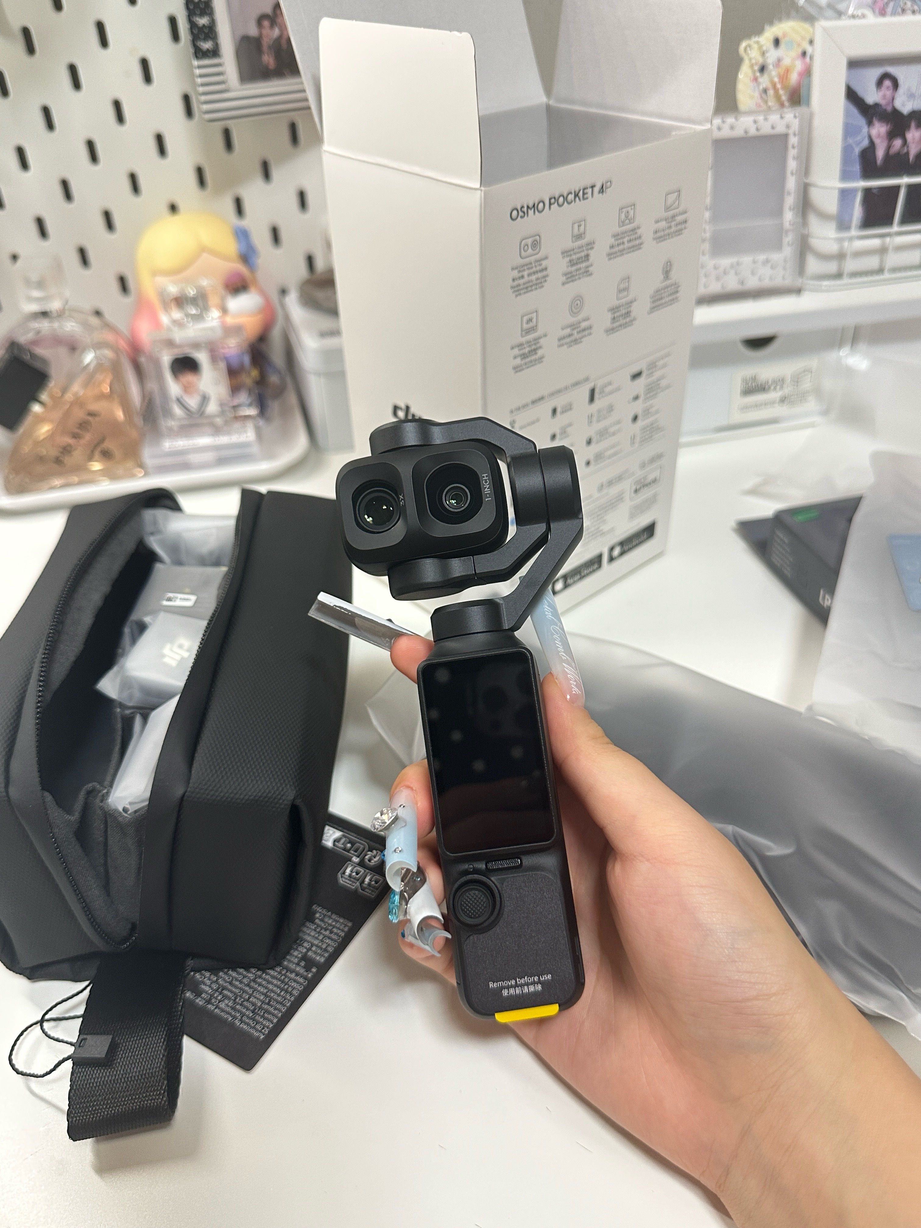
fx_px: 922
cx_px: 460
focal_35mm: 26
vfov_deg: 67.3
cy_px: 614
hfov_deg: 53.1
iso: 125
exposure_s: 1/60
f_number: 1.5
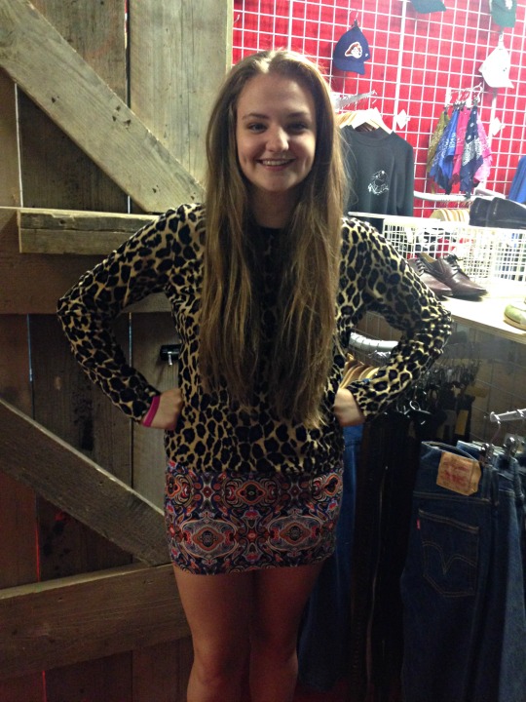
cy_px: 351
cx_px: 263
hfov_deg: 42.9
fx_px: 669
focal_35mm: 33
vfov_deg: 55.4
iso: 320
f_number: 2.4
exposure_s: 1/20
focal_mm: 4.12
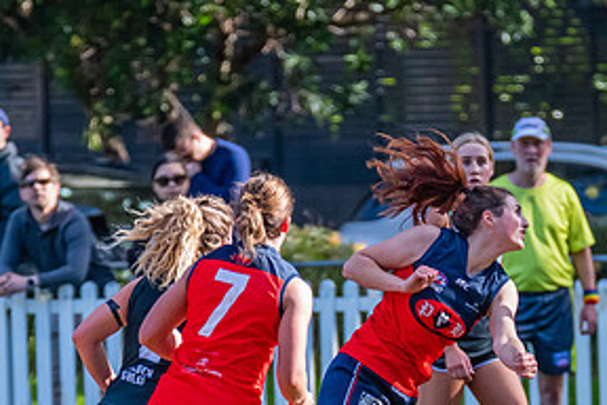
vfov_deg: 1.2
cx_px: 560
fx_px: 18546
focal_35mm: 1100
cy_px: 444
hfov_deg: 1.9
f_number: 6
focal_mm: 350
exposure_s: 1/1600
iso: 1400
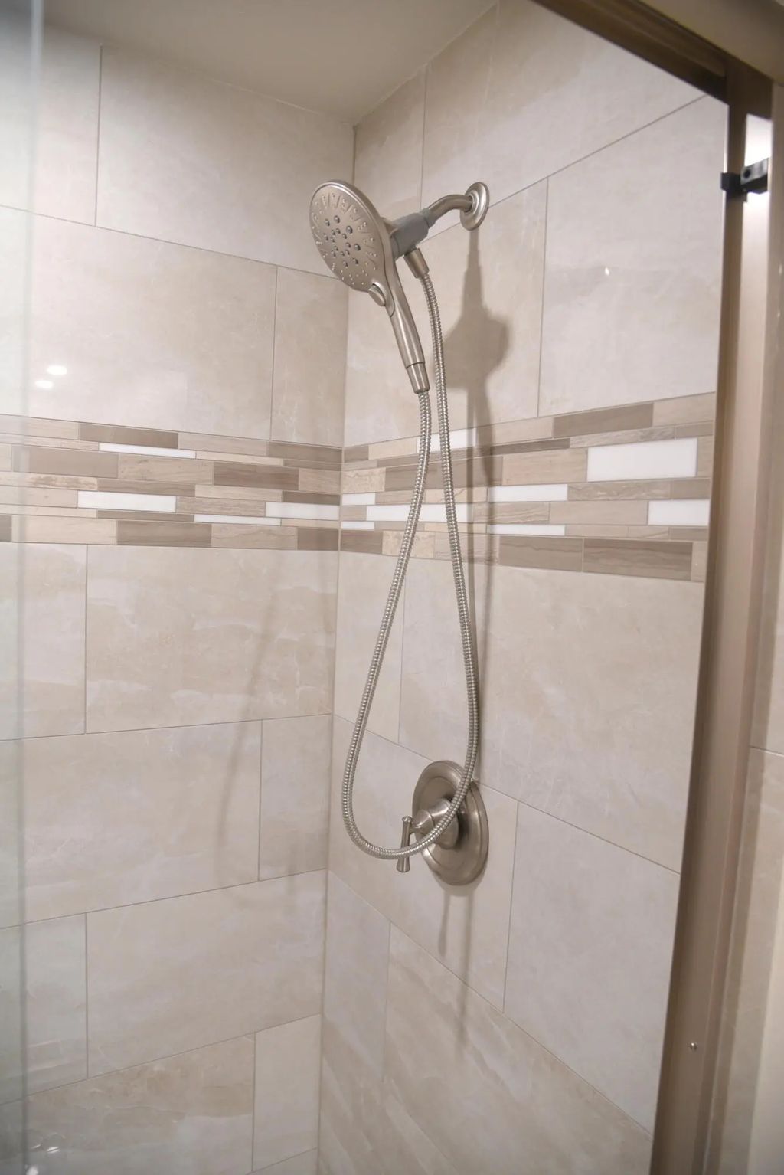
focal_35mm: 24
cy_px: 588
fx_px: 783
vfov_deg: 73.7
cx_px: 392
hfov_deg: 53.2
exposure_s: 1/60
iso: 400
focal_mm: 24
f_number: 4
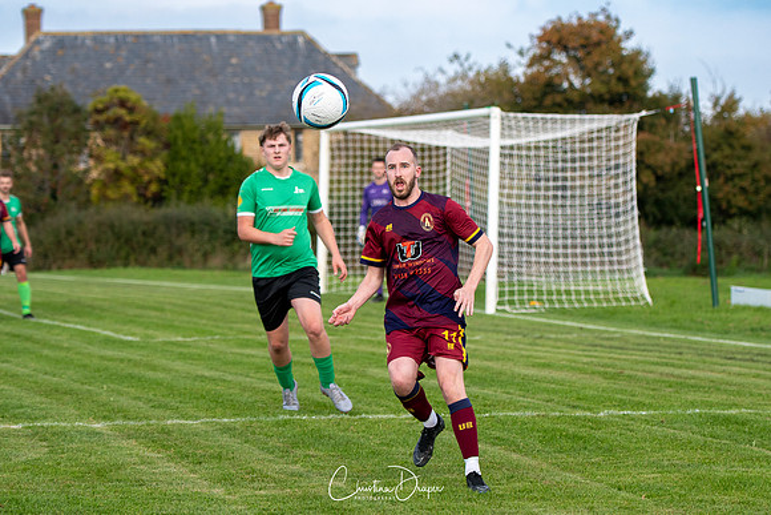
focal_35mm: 134
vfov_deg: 10.2
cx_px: 405
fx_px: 2872
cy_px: 244
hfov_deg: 15.3
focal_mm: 85
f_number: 2.8
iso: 320
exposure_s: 1/3200
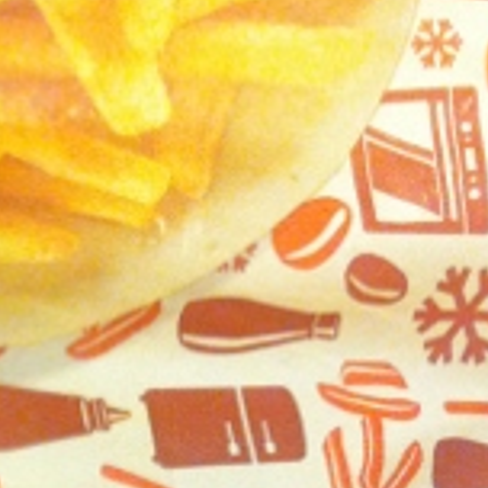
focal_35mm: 130
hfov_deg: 13.4
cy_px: 963
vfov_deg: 12.0
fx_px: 2073
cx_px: 161
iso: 320
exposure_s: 1/17
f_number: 2.8
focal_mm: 3.85
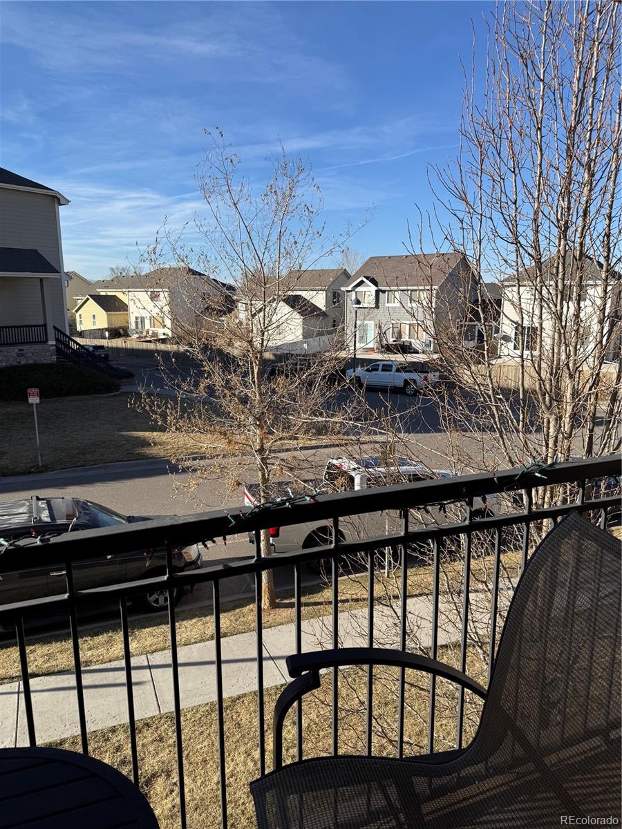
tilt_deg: -10.7
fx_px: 575
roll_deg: -0.5
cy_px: 414
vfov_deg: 71.6
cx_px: 311
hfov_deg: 56.8
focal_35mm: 24
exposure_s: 1/3425
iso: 80
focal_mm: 6.76
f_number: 1.78
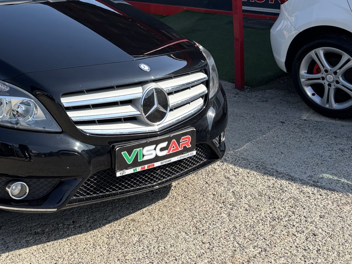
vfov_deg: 24.6
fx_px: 580
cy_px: 8
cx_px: 8
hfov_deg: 31.5
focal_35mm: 57
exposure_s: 1/1721
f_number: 1.6
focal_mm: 5.96
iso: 50
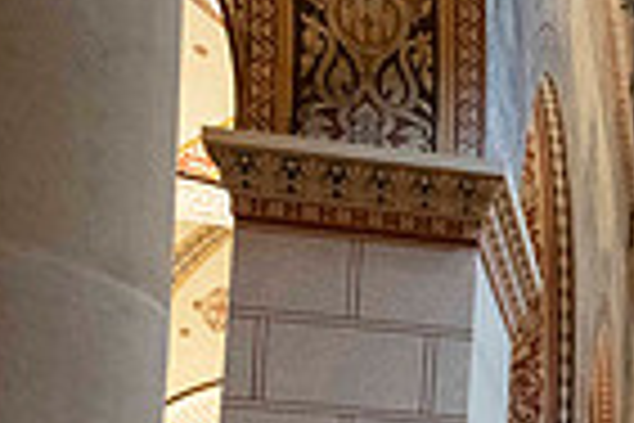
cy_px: 727
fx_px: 1761
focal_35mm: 100
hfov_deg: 16.0
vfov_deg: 12.6
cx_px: 1268
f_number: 4
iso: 6400
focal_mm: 24
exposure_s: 1/50
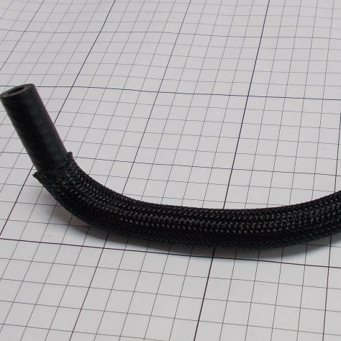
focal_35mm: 31
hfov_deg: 51.7
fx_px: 345
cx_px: 222
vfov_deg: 52.5
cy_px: 171
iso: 160
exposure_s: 1/25
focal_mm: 4.6
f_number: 3.2
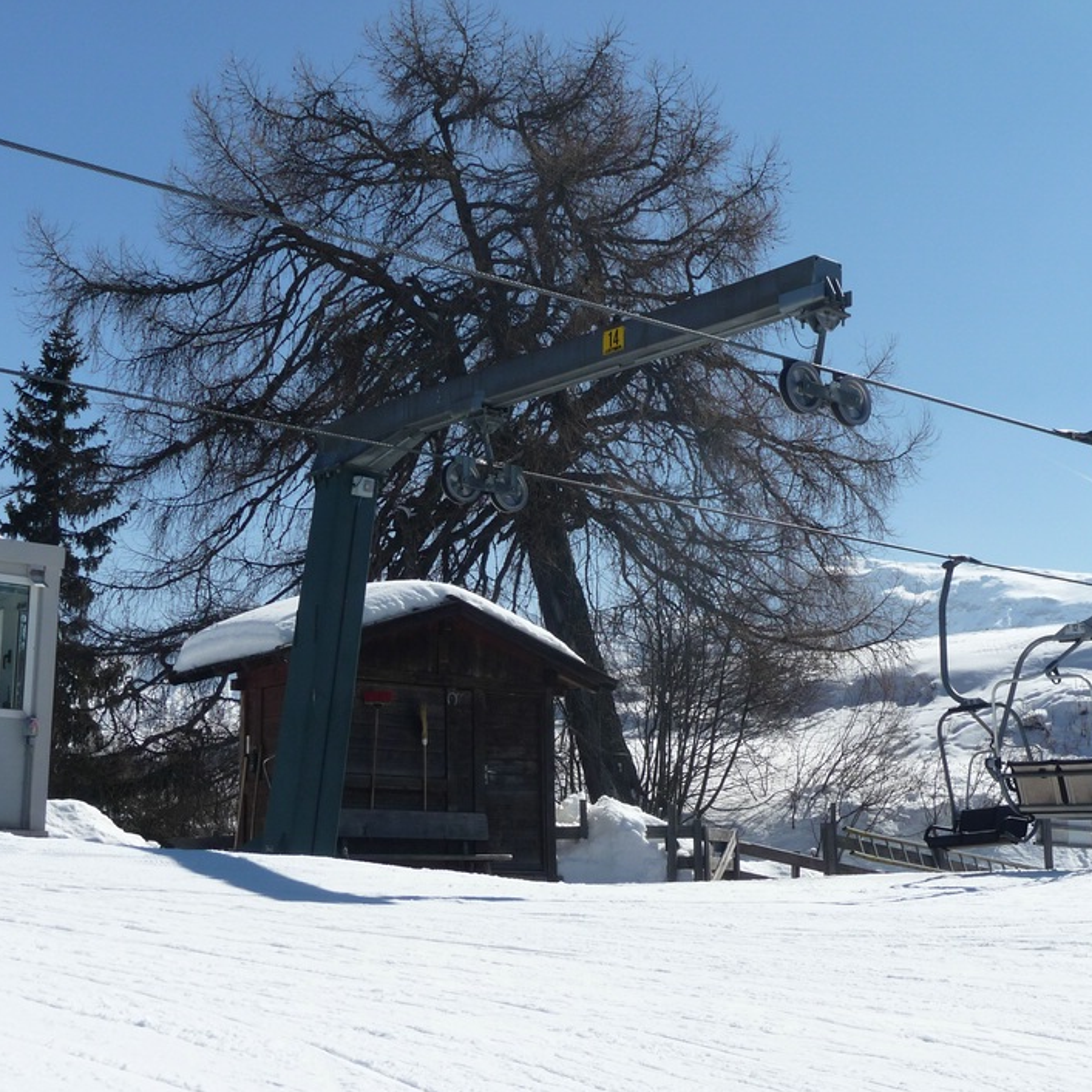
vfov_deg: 30.0
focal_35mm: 57
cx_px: 604
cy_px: 547
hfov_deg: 30.0
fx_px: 2034
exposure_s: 1/320
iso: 100
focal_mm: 8
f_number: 10
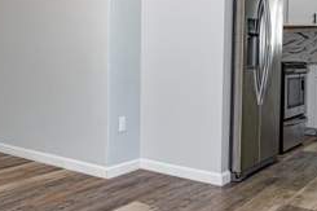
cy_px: 74
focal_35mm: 47
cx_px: 87
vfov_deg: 28.5
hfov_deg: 41.0
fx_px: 414
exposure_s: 1/125
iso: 500
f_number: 7.1
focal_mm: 24
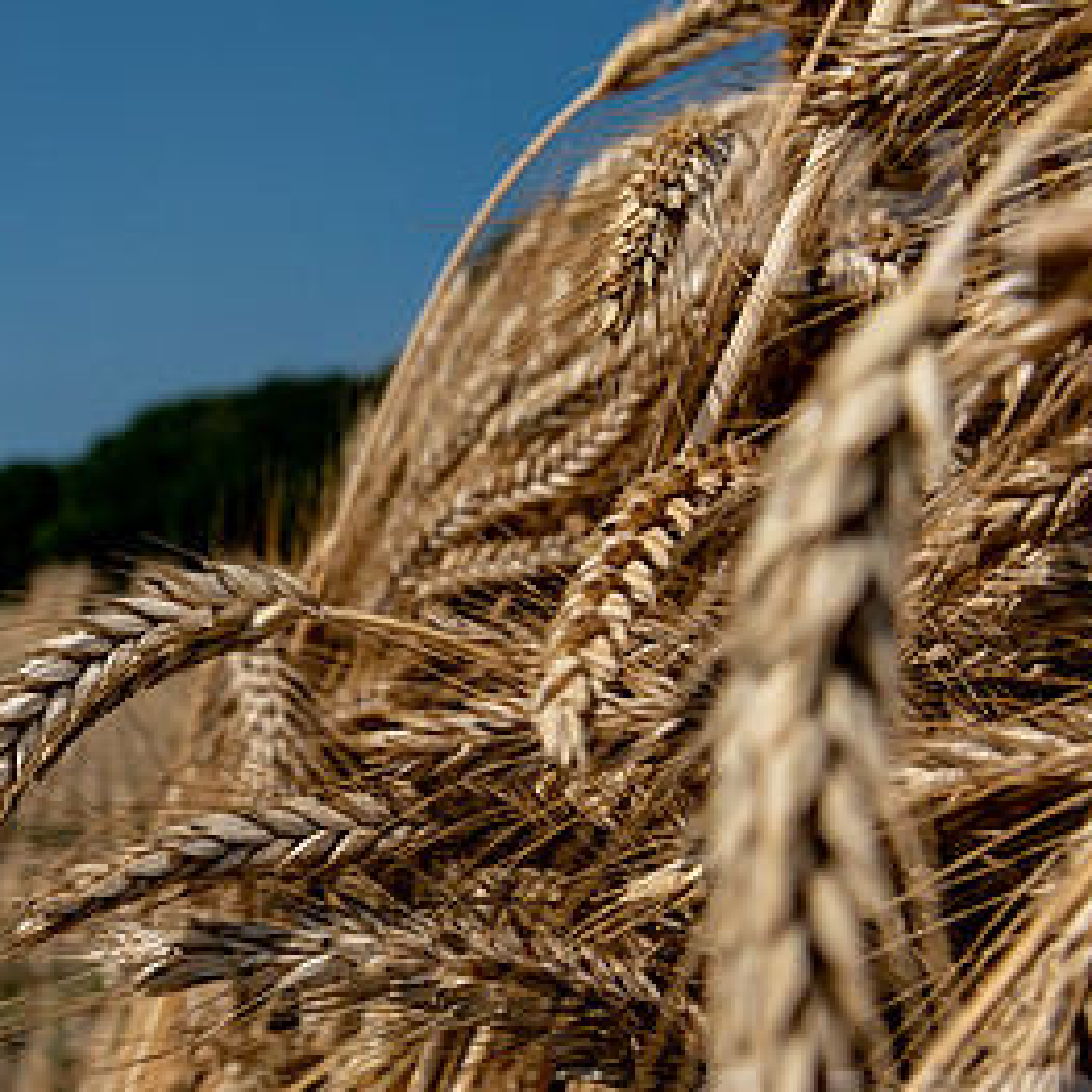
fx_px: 1606
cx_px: 100
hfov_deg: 35.3
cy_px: 704
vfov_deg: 37.3
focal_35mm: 45
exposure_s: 1/1600
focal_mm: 24
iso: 140
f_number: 6.3
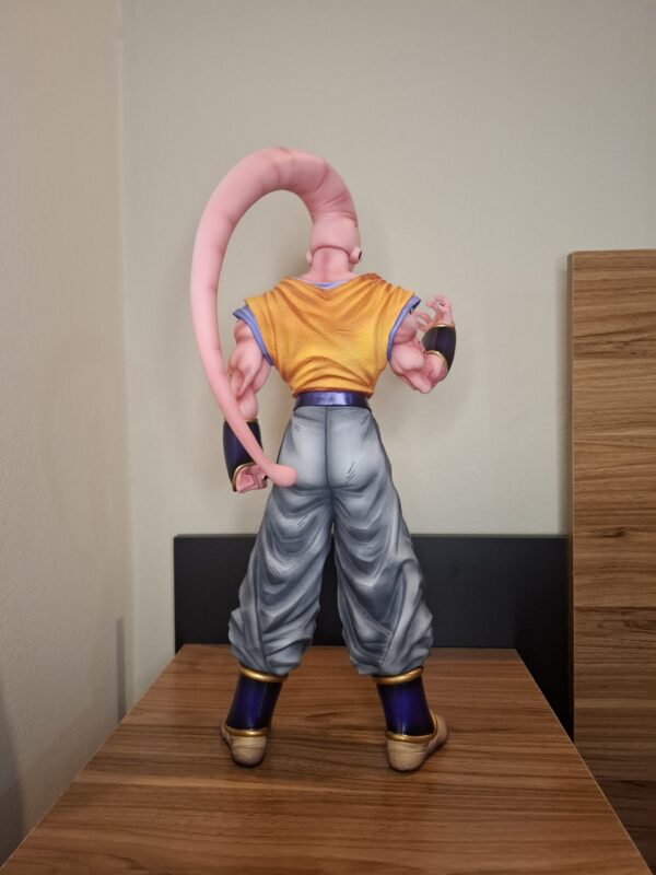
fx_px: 581
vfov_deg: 73.9
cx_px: 328
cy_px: 438
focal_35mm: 23
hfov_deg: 58.9
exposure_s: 1/50
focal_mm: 5.54
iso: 320
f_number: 1.8
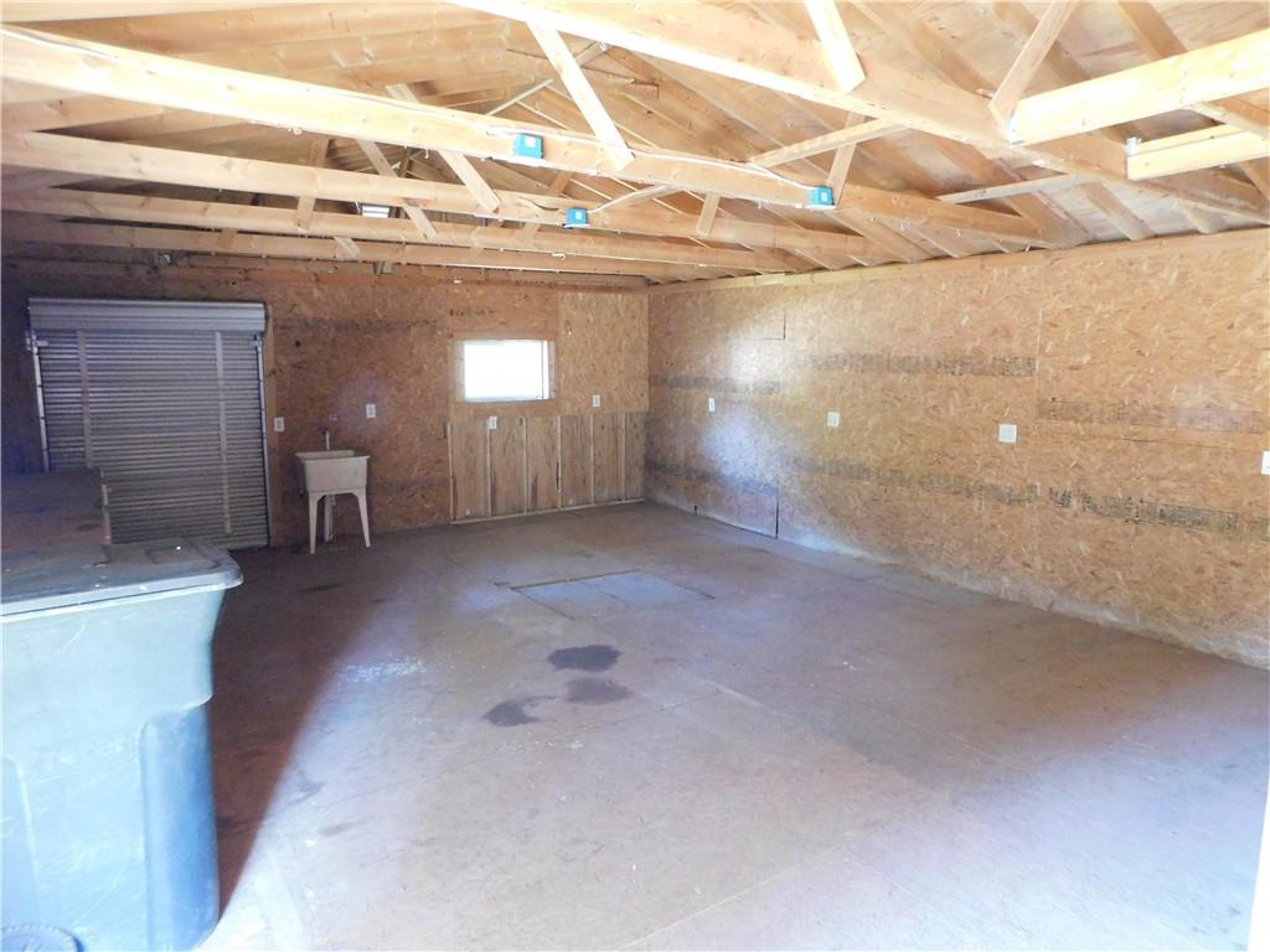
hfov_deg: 73.9
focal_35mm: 23
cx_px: 635
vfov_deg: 58.9
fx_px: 844
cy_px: 476
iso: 800
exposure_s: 1/8
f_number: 3
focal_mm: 4
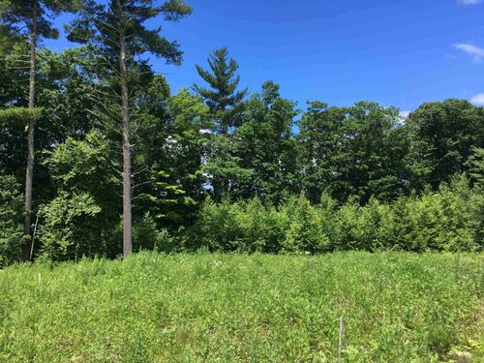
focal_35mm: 29
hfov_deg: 61.7
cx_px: 242
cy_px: 182
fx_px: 405
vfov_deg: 48.2
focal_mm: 4.15
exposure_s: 1/1054
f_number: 2.2
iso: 25
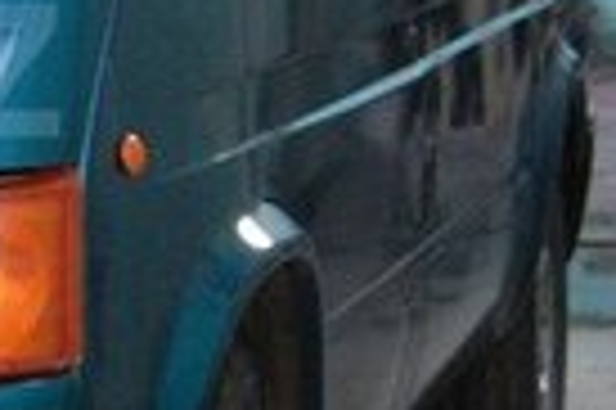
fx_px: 3818
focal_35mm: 223
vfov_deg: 6.1
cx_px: -400
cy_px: 70
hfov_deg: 8.9
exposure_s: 1/60
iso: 800
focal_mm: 31
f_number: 5.6
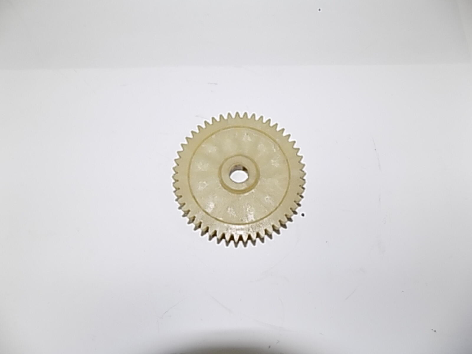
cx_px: 236
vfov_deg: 58.9
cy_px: 177
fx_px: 314
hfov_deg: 73.9
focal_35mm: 23
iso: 180
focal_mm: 4
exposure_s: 1/30
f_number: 3.1
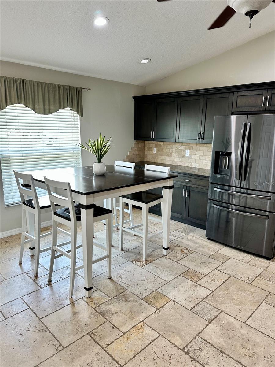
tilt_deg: -12.5
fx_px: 254
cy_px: 184
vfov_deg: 71.6
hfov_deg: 56.8
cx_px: 138
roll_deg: -1.8
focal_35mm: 24
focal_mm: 6.86
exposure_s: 1/60
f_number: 1.78
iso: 125
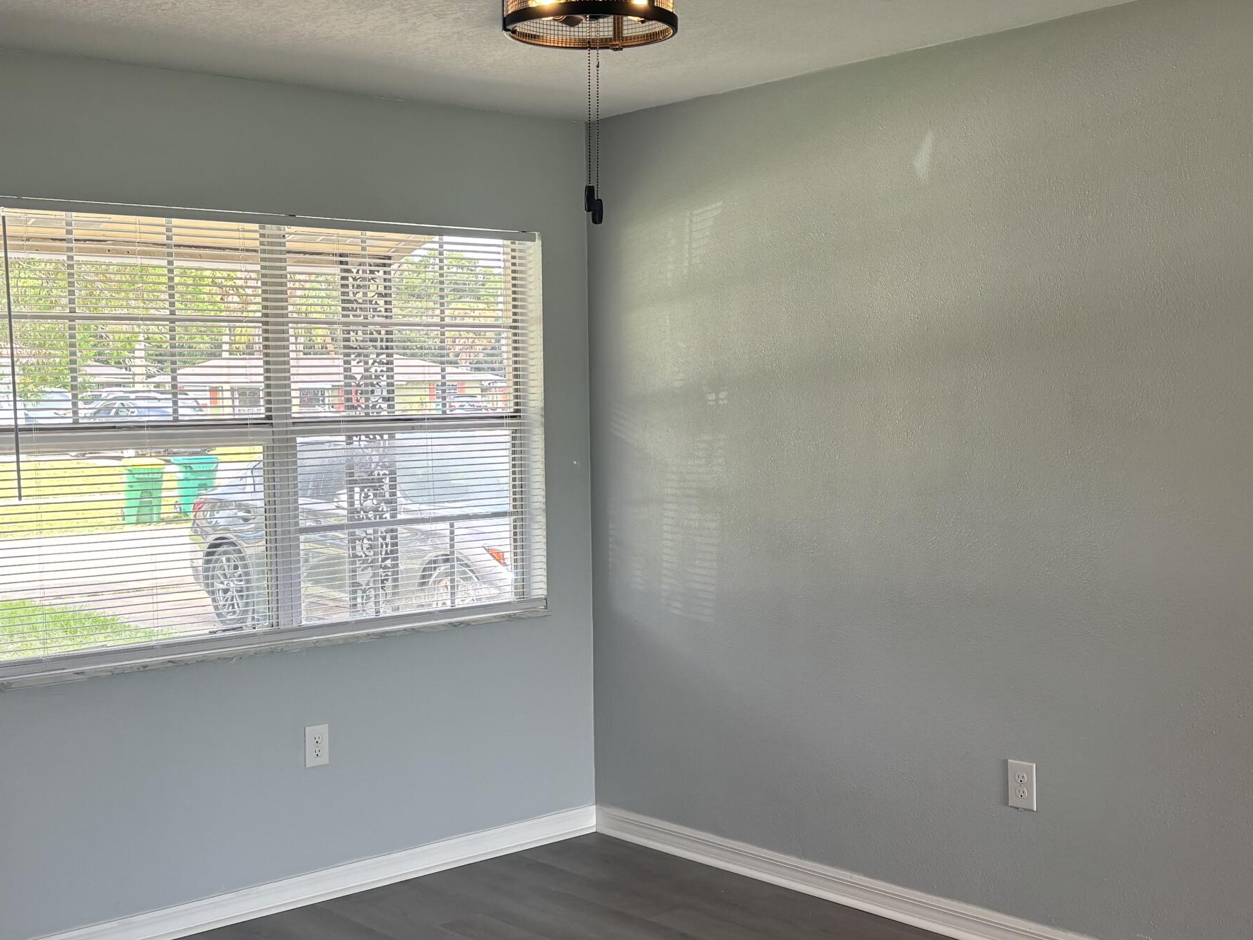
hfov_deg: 42.8
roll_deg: +0.7
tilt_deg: -4.2
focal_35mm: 44
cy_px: 512
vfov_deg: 32.9
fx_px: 1593
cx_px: 527
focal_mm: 5.96
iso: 80
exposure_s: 1/121
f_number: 1.6
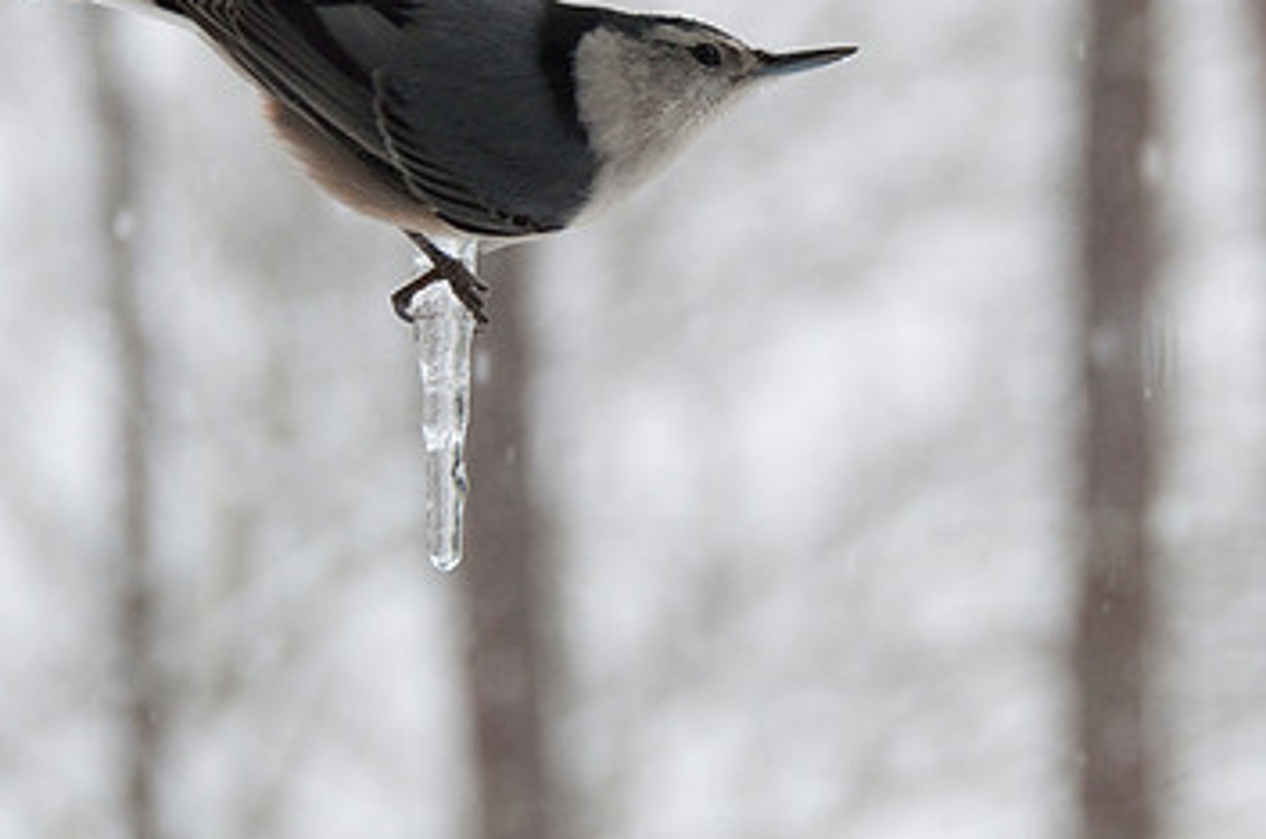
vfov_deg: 6.2
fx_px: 7793
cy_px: 156
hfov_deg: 9.3
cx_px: 828
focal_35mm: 222
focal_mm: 90
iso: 640
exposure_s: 1/200
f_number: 7.1
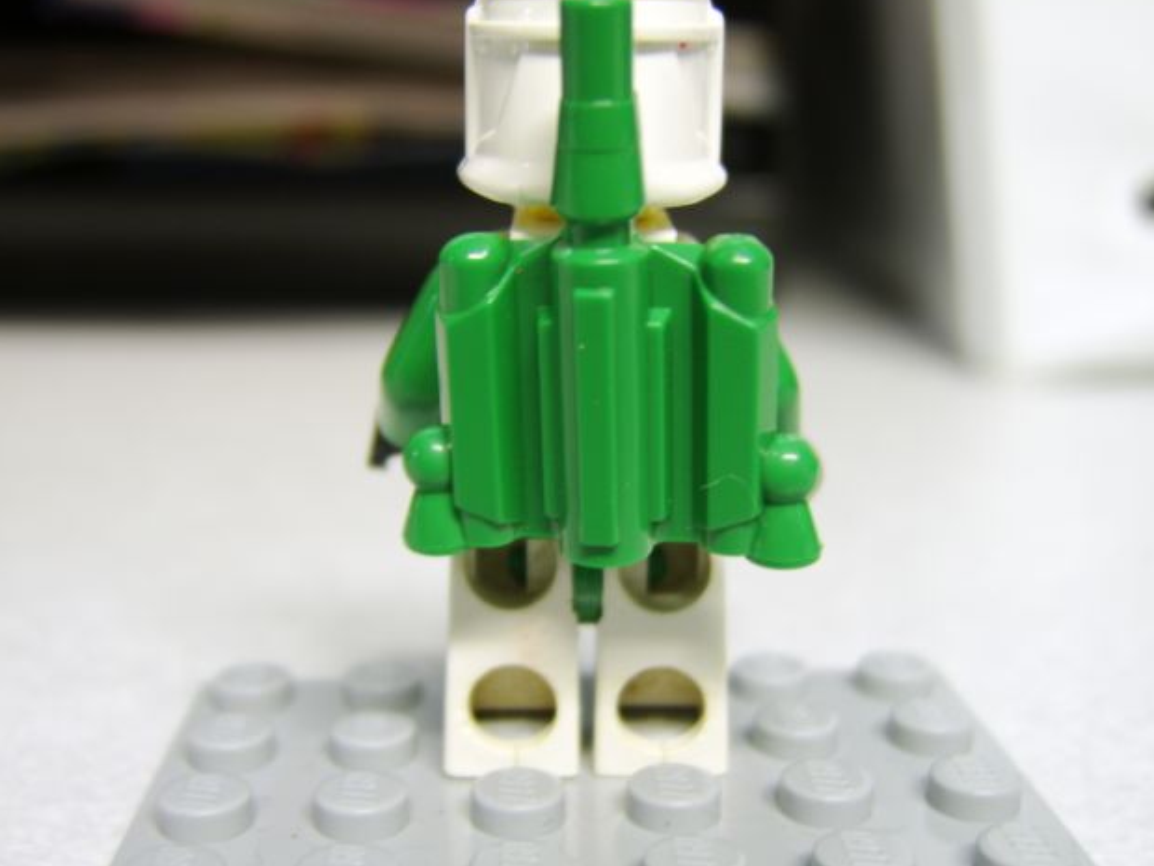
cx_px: 603
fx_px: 1200
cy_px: 419
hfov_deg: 51.3
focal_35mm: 36
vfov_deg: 39.7
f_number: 2.7
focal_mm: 8.13
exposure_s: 1/4
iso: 71
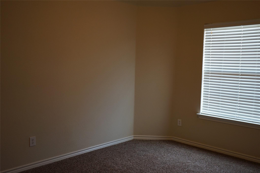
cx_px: 130
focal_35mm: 34
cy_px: 86
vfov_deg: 38.9
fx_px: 246
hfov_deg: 55.8
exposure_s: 1/160
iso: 800
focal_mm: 34
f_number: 4
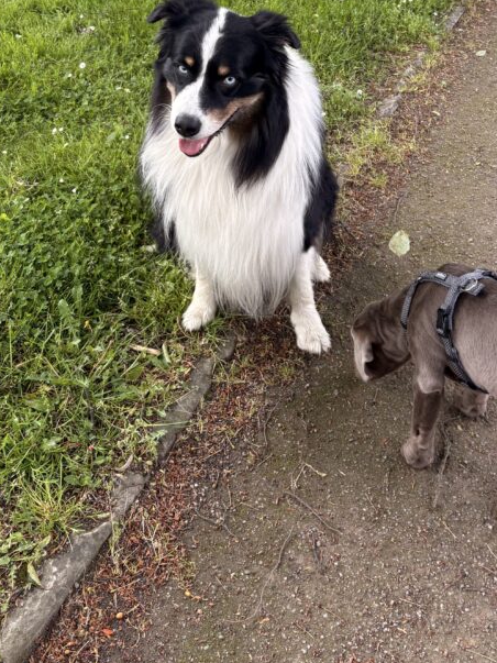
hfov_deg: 32.9
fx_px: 843
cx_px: 250
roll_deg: -1.6
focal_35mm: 44
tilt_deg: -31.7
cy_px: 154
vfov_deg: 41.5
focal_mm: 5.96
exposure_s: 1/122
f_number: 1.6
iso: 40
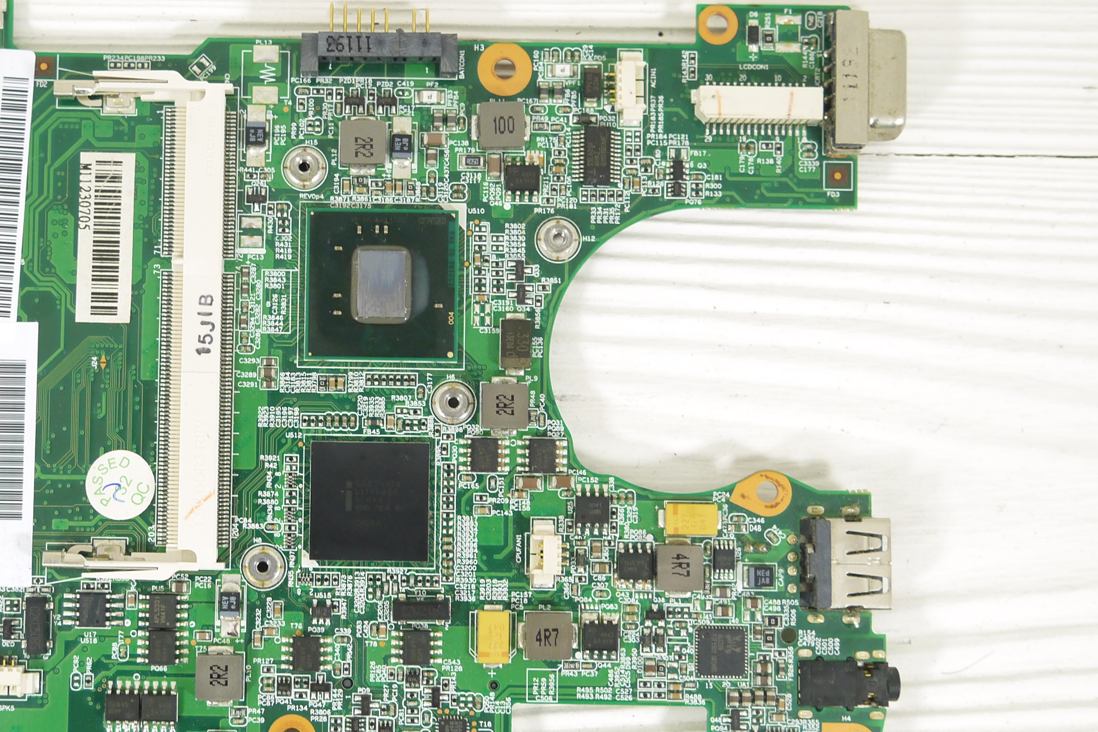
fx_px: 1921
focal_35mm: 63
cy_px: 392
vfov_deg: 21.6
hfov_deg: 31.6
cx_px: 349
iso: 400
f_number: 4.1
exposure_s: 1/60
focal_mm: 19
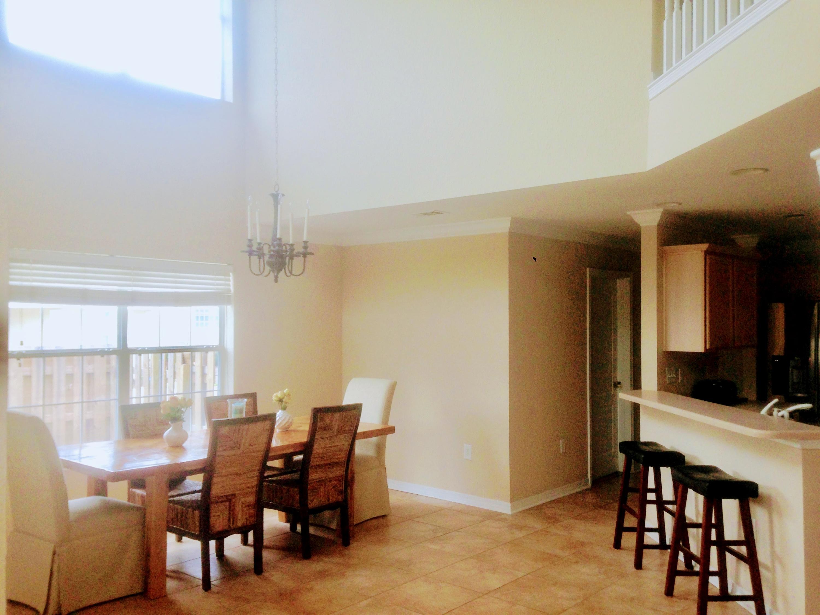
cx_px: 410
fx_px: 782
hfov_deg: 55.4
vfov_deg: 42.9
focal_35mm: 33
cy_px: 308
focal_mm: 4.12
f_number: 2.4
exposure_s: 1/120
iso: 50
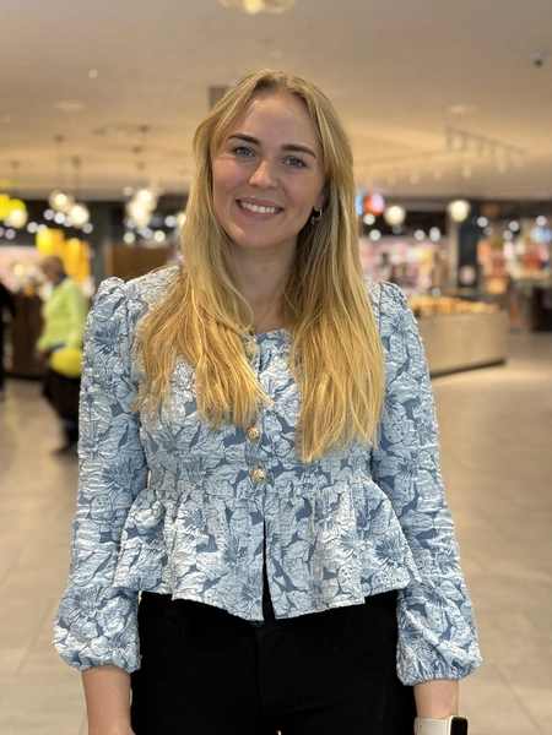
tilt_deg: -4.7
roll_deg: +0.1
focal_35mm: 48
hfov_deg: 30.3
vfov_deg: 39.7
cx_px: 276
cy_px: 368
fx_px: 1021
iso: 80
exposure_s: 1/50
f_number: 1.78
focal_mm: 6.76
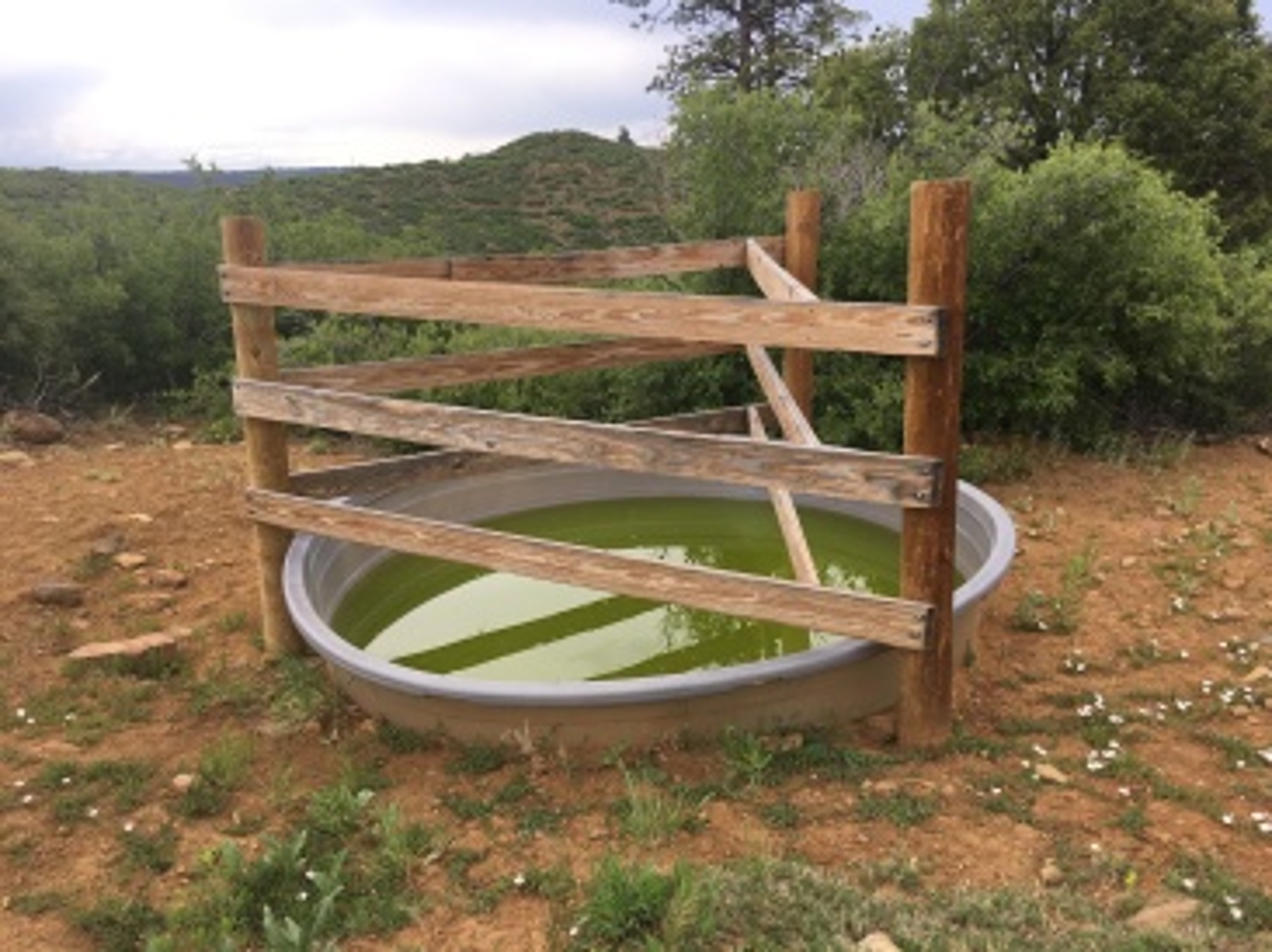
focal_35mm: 29
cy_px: 476
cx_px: 636
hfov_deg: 61.7
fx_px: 1065
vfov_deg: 48.2
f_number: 2.2
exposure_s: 1/382
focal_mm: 4.15
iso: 25
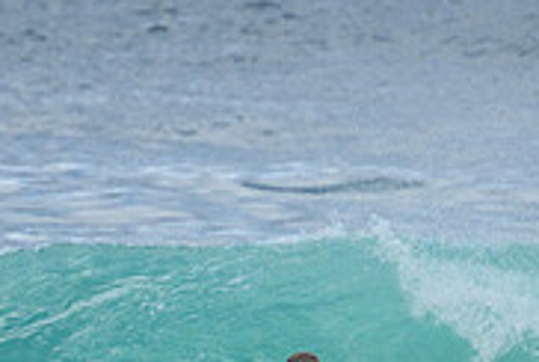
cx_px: 216
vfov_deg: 0.5
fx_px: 38181
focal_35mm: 2546
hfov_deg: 0.8
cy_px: 491
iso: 1250
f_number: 11
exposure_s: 1/2000
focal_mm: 800
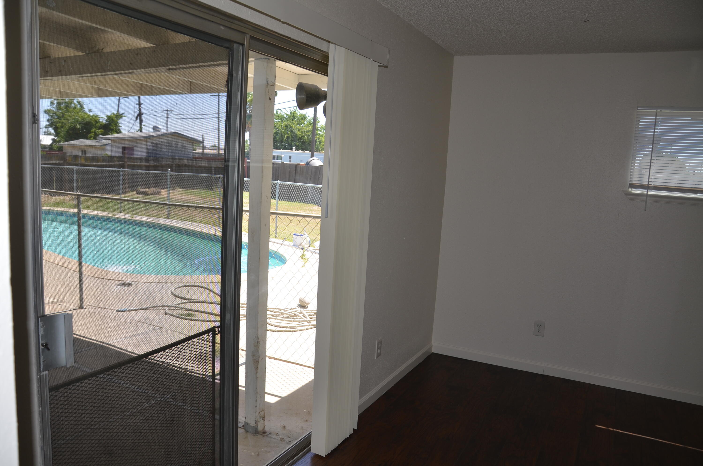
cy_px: 233
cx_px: 352
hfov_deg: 67.5
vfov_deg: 47.7
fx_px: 526
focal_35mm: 27
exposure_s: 1/250
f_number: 4
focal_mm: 18
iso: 100
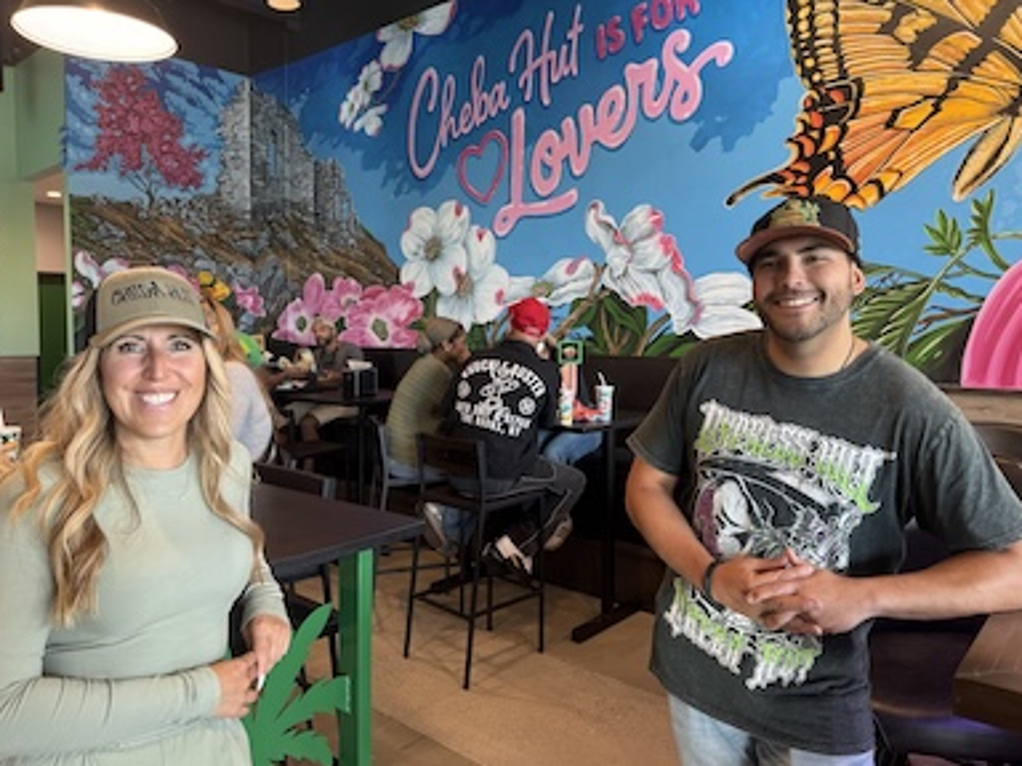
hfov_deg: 69.4
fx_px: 738
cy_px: 372
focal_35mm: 25
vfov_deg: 54.9
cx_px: 519
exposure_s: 1/120
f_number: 1.78
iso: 200
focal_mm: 6.76
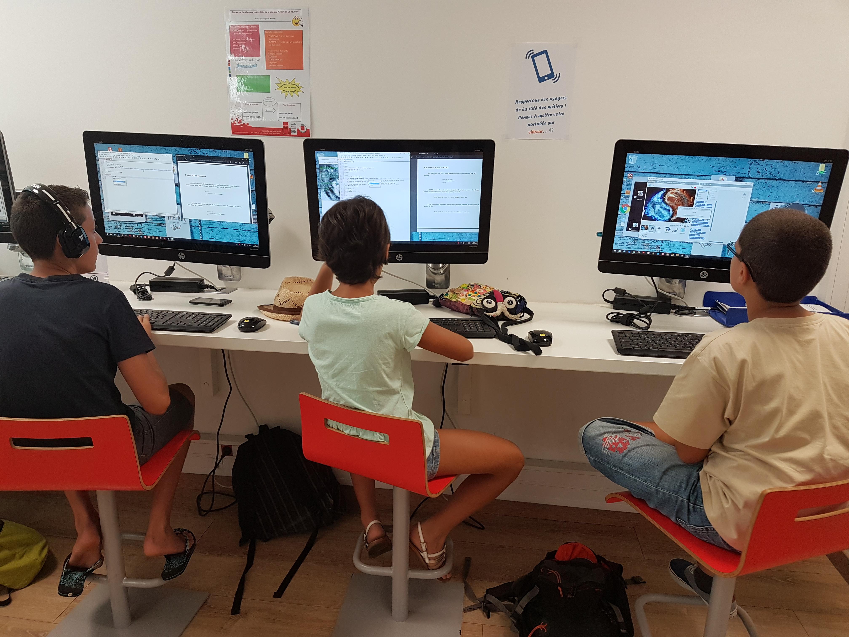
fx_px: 638
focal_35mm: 26
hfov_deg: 67.3
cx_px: 424
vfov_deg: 53.1
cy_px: 318
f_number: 1.7
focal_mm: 4.2
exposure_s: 1/50
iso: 64
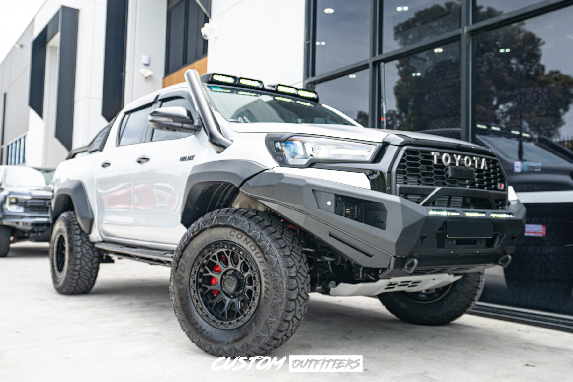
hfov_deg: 63.7
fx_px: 462
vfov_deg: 45.0
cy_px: 191
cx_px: 286
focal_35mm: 29
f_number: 4.5
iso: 100
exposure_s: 1/100
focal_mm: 29
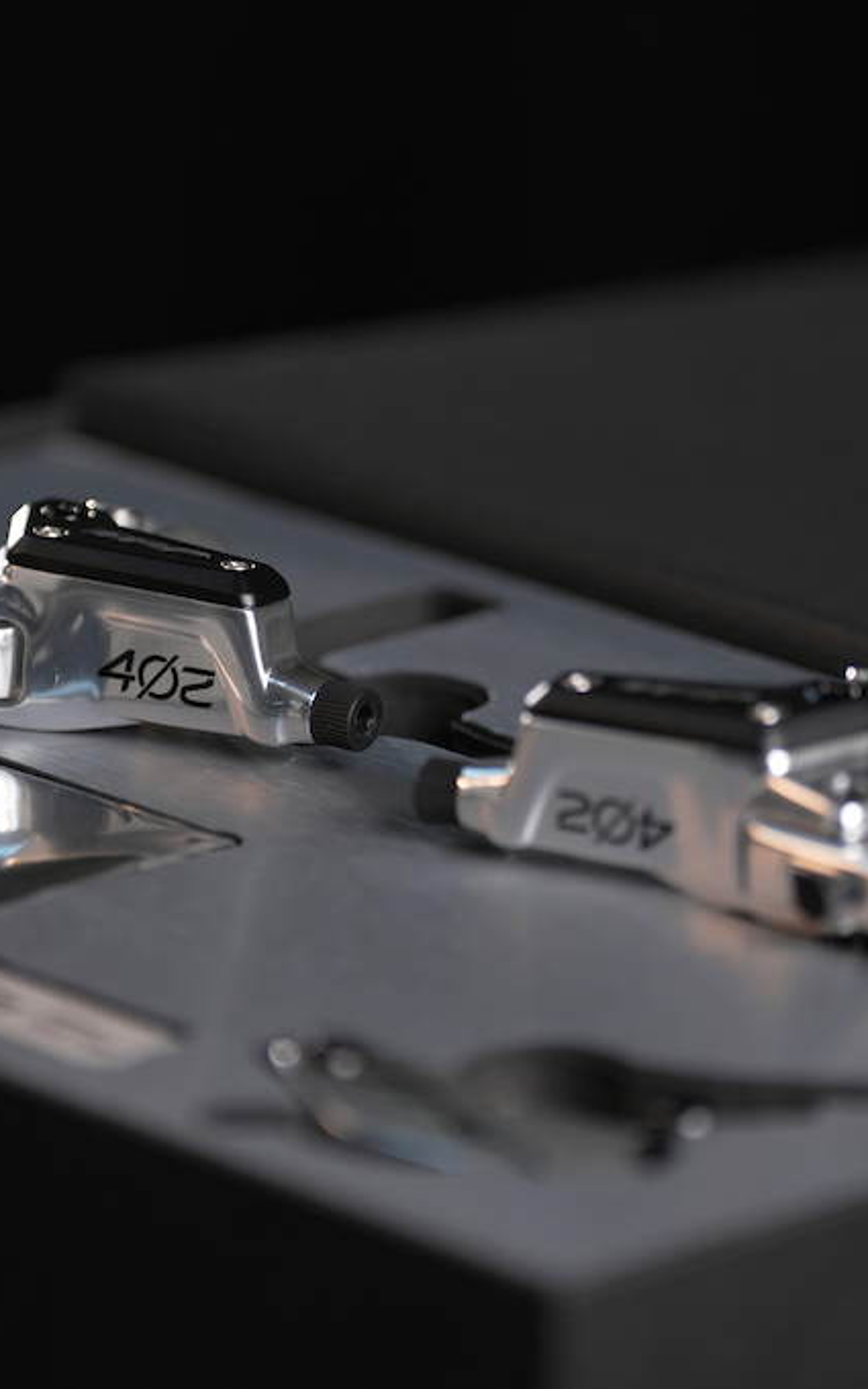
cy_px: 696
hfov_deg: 4.3
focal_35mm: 307
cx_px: 347
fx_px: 11620
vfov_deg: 6.8
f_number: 2.8
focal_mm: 200
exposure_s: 1/500
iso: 400
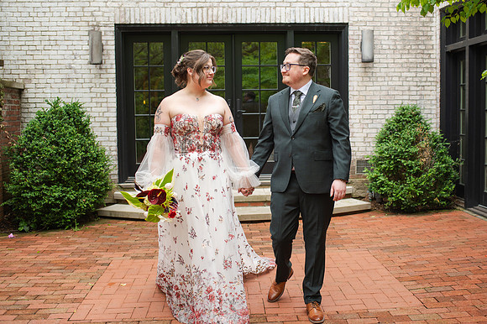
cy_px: 140
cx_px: 273
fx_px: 552
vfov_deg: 32.7
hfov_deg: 47.5
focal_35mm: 41
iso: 125
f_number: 3.2
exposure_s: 1/320
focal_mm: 35
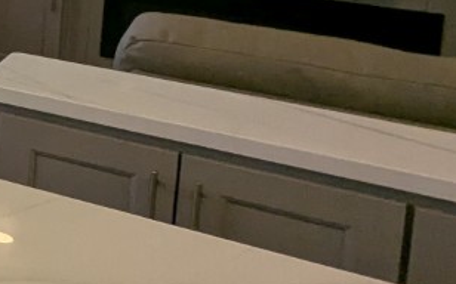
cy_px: -138
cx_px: -551
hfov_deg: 16.5
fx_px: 956
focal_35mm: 77
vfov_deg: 15.6
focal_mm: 2.35
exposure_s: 1/269
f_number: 2.2
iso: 59
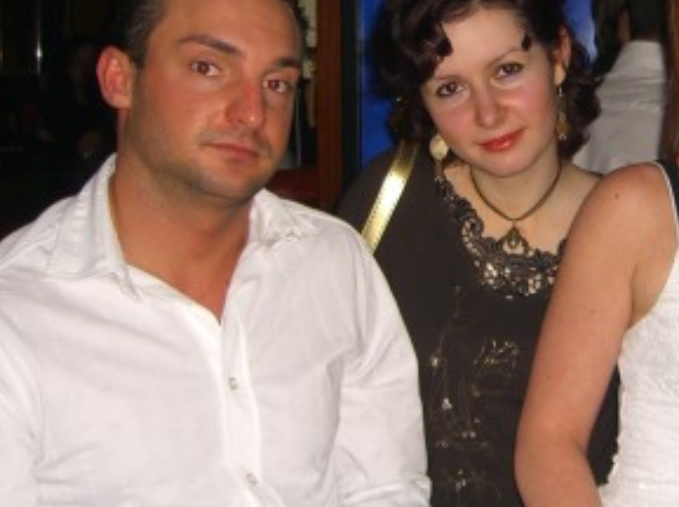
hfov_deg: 24.3
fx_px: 1548
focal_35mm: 79
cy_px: 171
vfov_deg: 18.6
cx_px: 557
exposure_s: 1/60
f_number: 2.8
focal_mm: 7.9
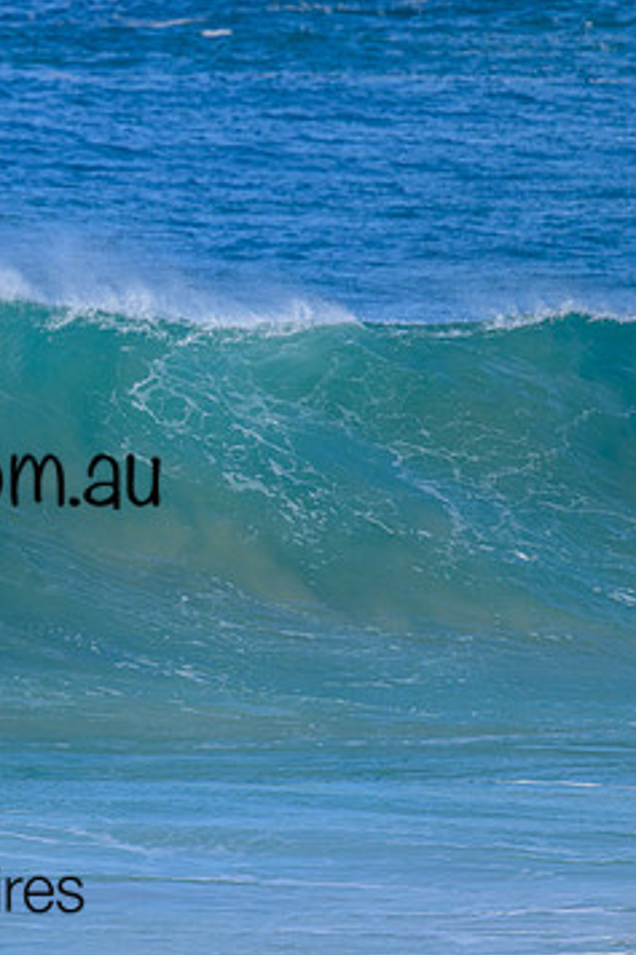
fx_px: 24216
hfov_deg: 1.5
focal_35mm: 913
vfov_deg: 2.3
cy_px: 444
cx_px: -123
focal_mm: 560
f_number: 8
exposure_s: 1/2000
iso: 720
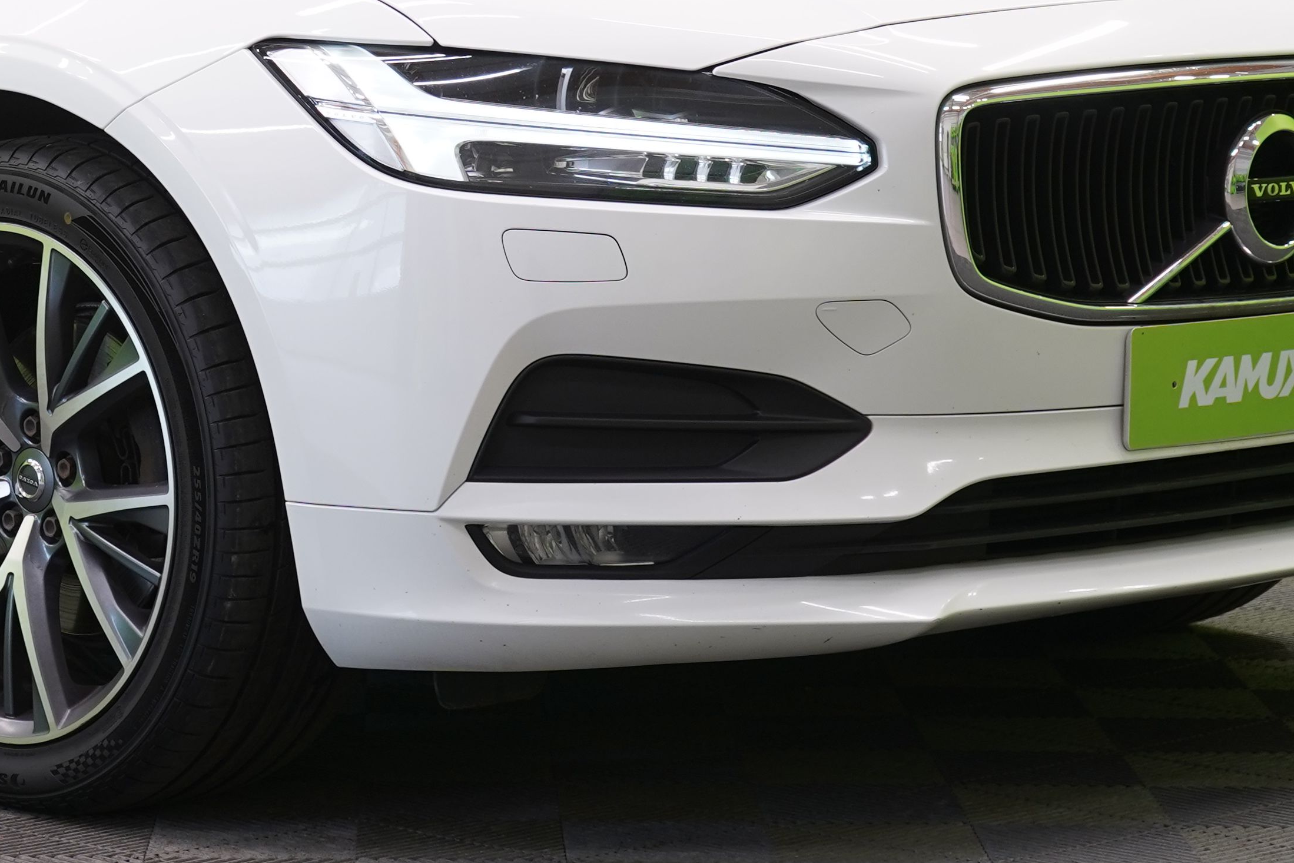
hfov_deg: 15.4
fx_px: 4709
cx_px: 27
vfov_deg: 10.4
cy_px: -23
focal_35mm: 131
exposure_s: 1/30
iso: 400
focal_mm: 48
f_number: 5
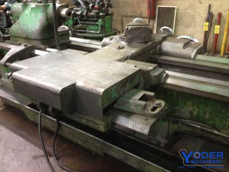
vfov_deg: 40.7
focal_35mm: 35
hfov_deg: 52.6
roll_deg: +3.2
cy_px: 86
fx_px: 232
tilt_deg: -24.0
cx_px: 114
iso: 400
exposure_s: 1/17
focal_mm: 4.28
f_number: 2.4
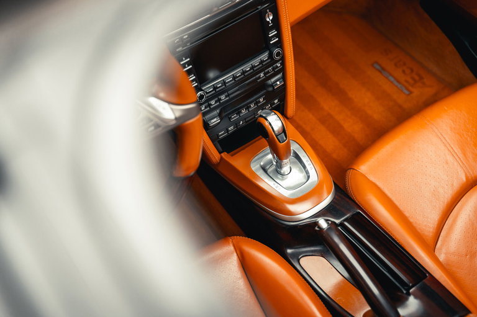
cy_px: 158
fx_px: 569
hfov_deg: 45.5
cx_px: 238
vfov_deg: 31.1
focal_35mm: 43
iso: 640
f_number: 2.8
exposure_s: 1/160
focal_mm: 43
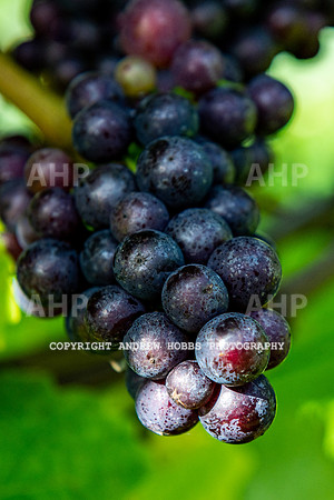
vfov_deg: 19.1
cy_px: 290
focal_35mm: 107
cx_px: 237
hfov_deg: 12.8
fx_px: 1489
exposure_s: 1/500
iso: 125
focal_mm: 56
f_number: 5.6
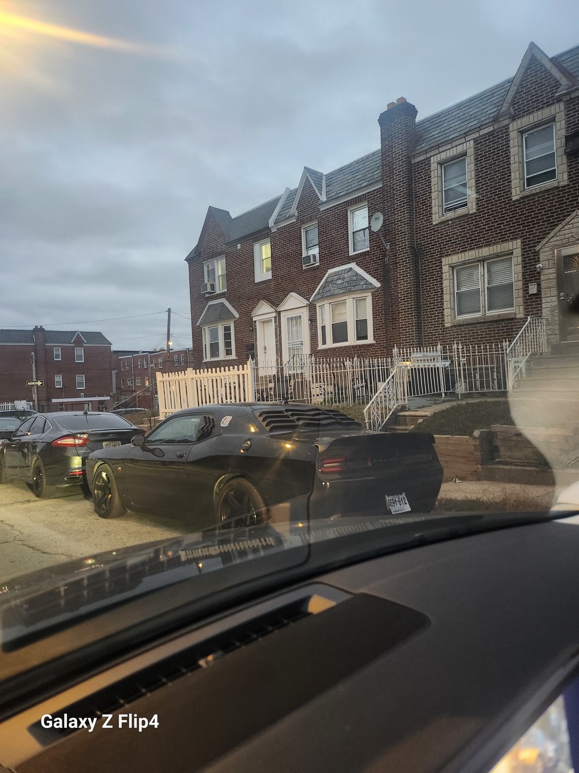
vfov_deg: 71.6
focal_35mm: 24
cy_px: 386
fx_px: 535
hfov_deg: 56.8
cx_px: 290
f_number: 1.8
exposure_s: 1/33
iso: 640
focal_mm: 5
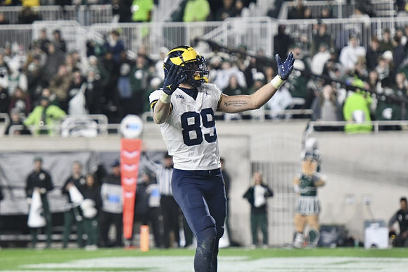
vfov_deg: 5.7
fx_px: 2718
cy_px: 136
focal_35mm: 240
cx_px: 204
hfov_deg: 8.6
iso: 2500
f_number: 2.8
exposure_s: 1/1250
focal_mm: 160
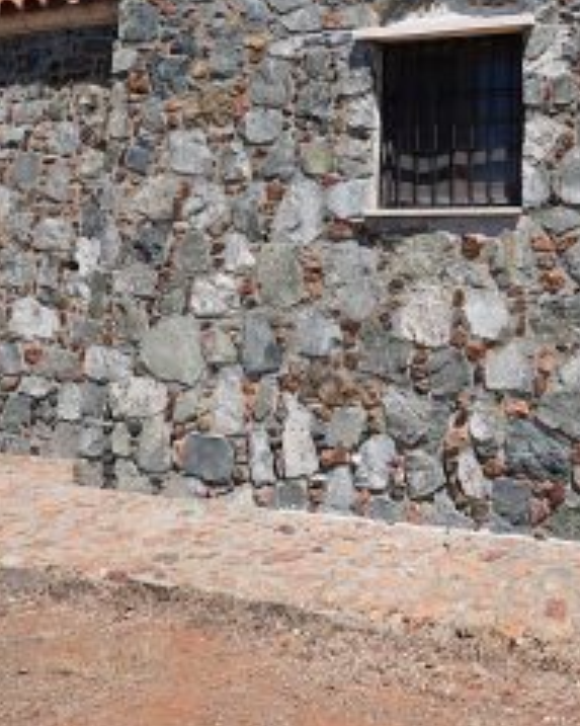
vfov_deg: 38.4
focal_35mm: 44
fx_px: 945
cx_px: 565
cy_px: 38
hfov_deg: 31.8
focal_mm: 14
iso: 100
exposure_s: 1/1250
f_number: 4
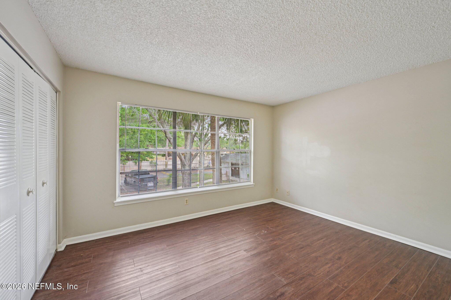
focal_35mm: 14
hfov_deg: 104.3
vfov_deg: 81.2
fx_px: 175
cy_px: 150
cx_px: 226
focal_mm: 14
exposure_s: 1/8
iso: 400
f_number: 8
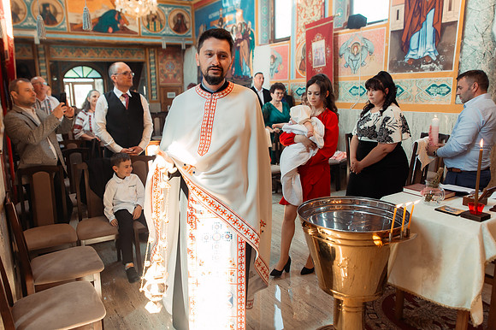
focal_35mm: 27
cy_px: 148
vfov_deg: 48.0
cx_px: 220
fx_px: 370
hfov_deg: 67.5
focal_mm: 24
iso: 1250
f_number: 3.5
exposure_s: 1/250
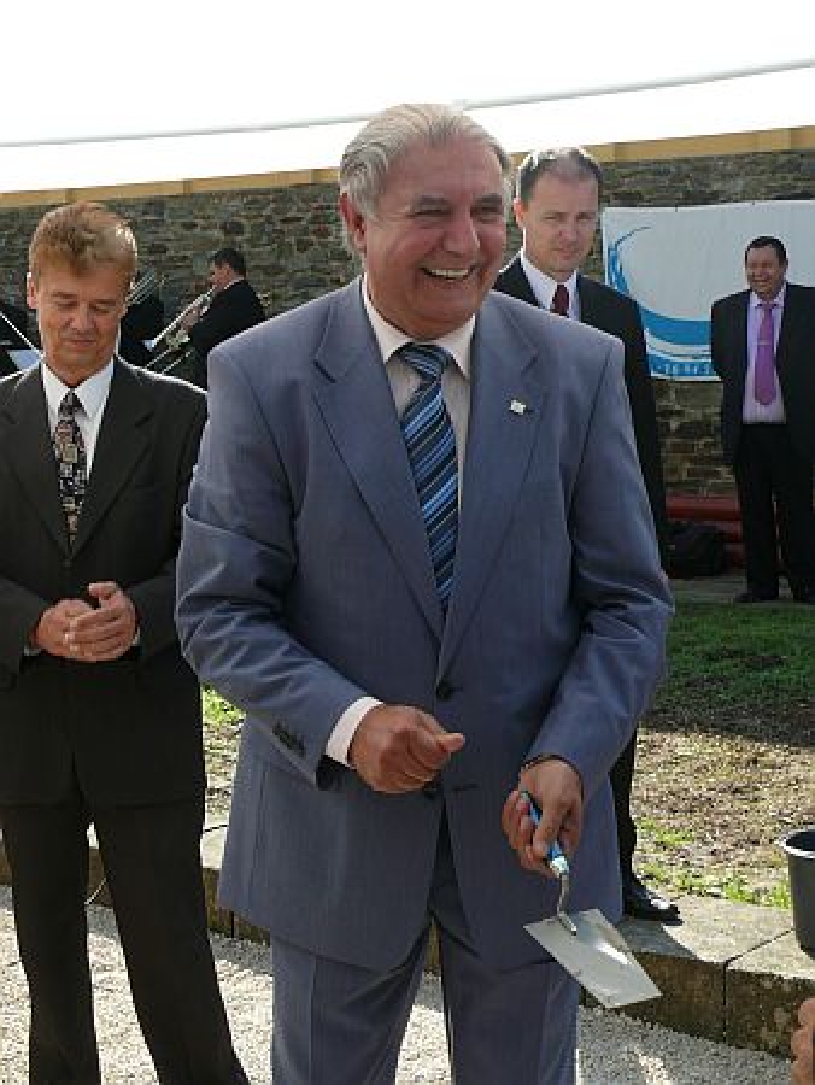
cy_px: 542
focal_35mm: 64
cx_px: 408
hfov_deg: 23.0
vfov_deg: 30.3
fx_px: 2007
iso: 100
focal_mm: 10.5
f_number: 5.6
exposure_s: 1/250
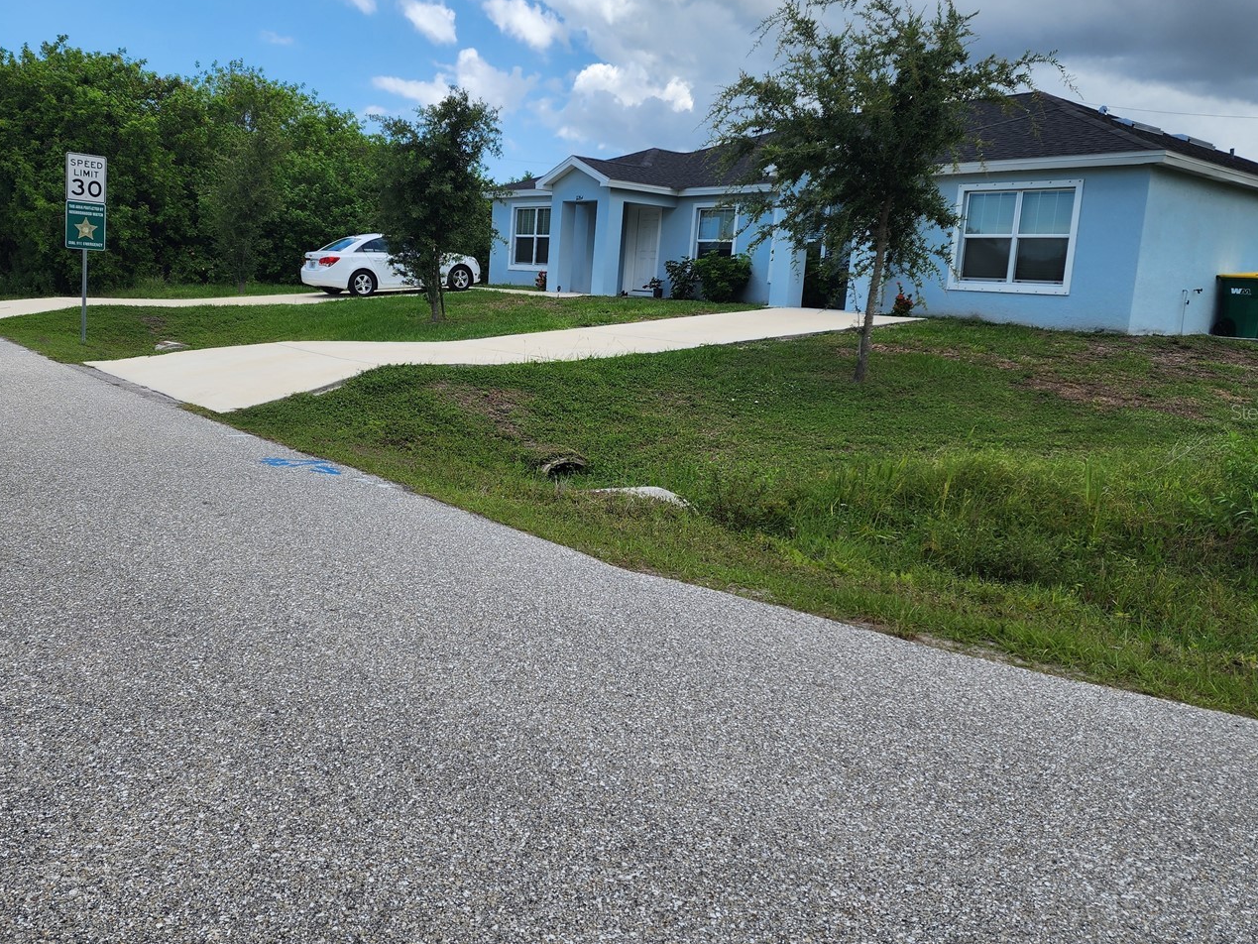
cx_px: 531
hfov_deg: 61.3
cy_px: 412
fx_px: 1054
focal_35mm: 29
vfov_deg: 48.1
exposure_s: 1/829
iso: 12
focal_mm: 6.4
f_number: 1.8
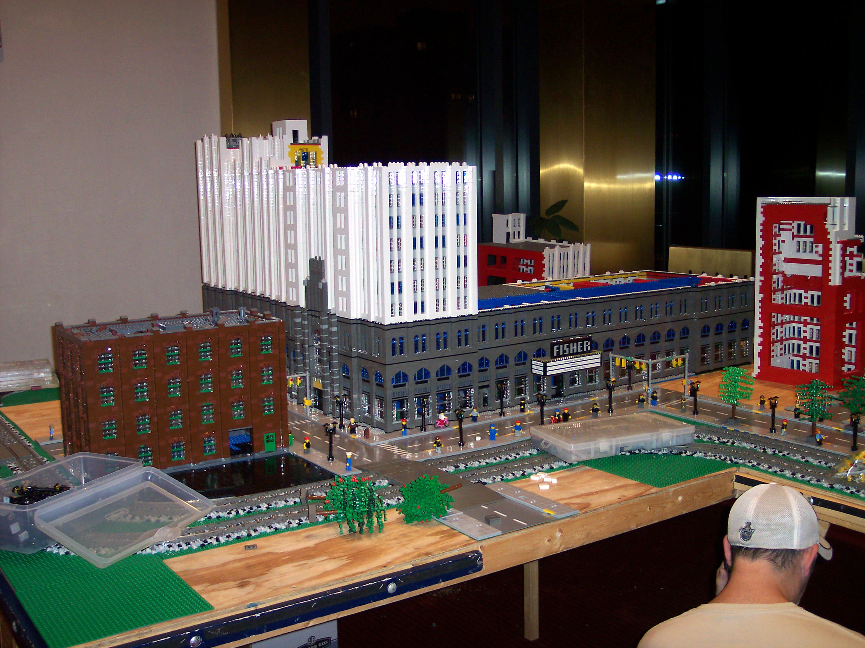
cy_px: 324
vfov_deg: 37.7
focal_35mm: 38
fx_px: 949
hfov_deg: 49.0
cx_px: 432
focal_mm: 8
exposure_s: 1/30
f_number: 2.8
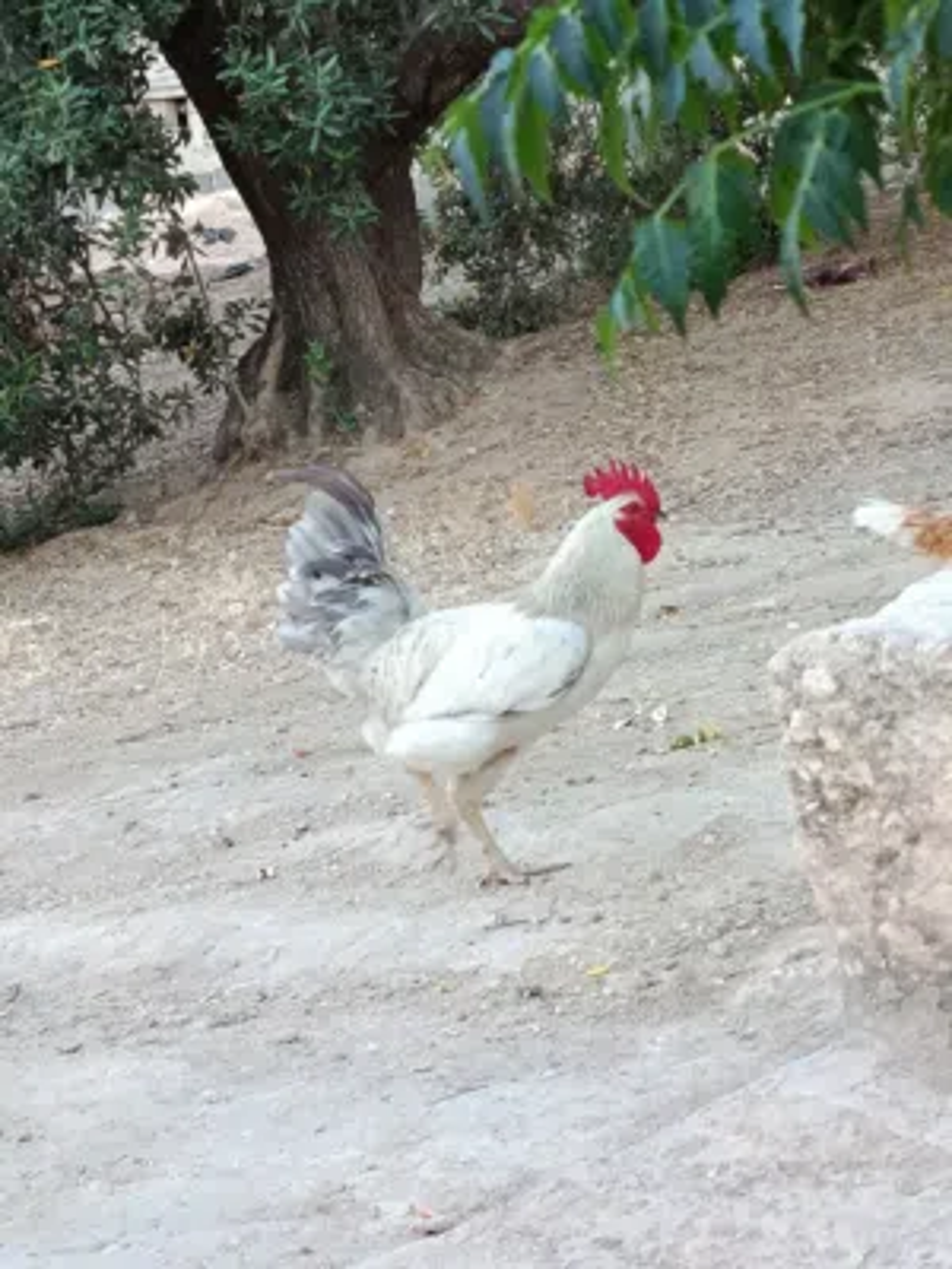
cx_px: 476
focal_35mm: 105
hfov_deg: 14.1
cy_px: 634
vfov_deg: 18.7
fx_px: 3850
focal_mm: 5.24
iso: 250
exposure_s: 1/99.9
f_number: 1.7
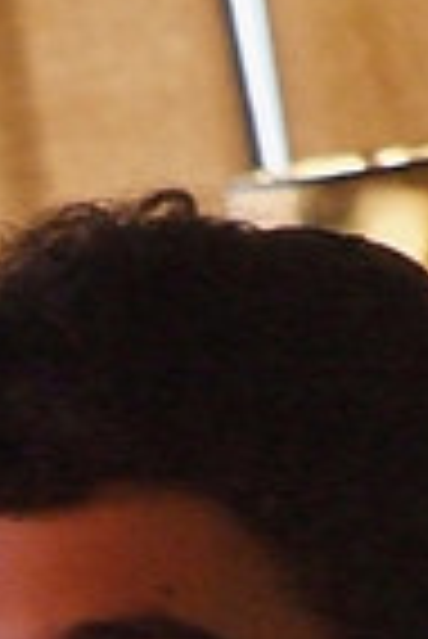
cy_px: 1030
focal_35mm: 1167
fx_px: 20759
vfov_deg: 1.8
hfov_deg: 1.2
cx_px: -149
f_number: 5.6
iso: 3200
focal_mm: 190
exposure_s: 1/100
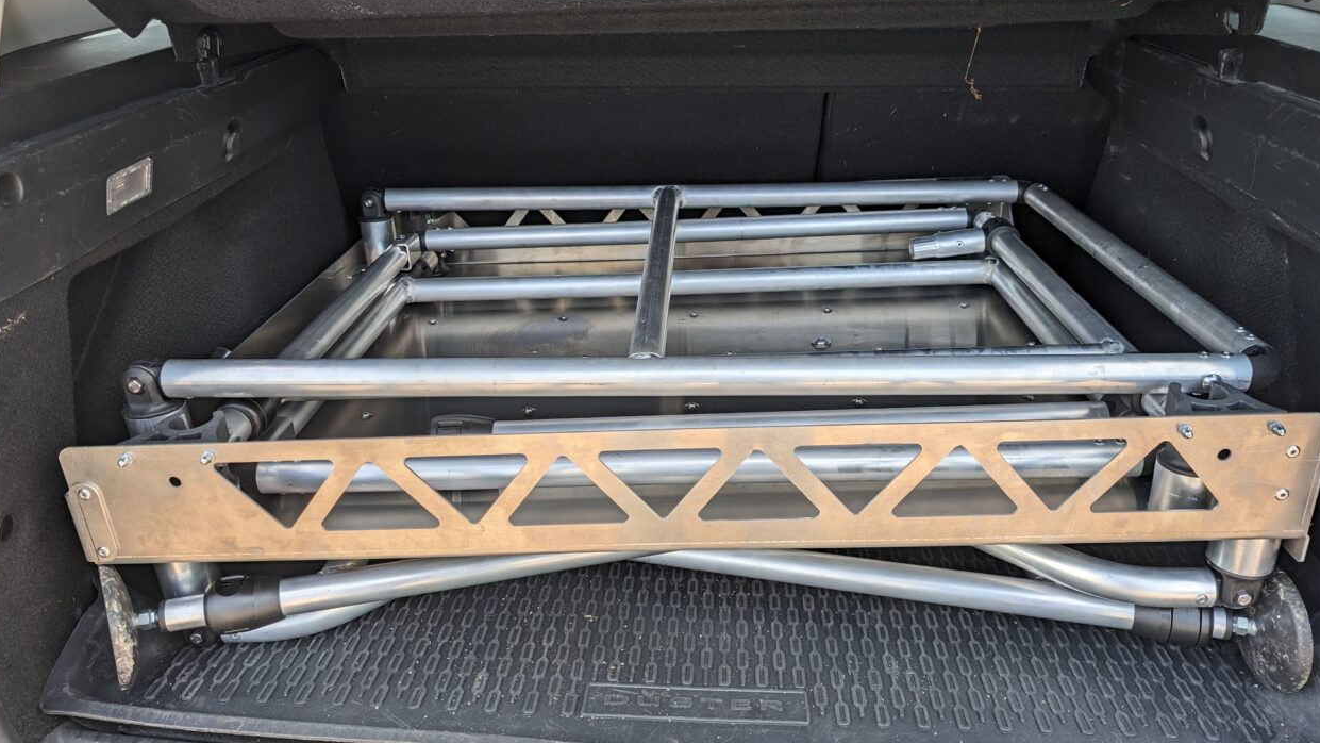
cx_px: 668
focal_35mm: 27
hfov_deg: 69.9
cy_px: 379
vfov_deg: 42.9
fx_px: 945
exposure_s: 1/195
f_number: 1.68
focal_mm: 6.9
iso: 19
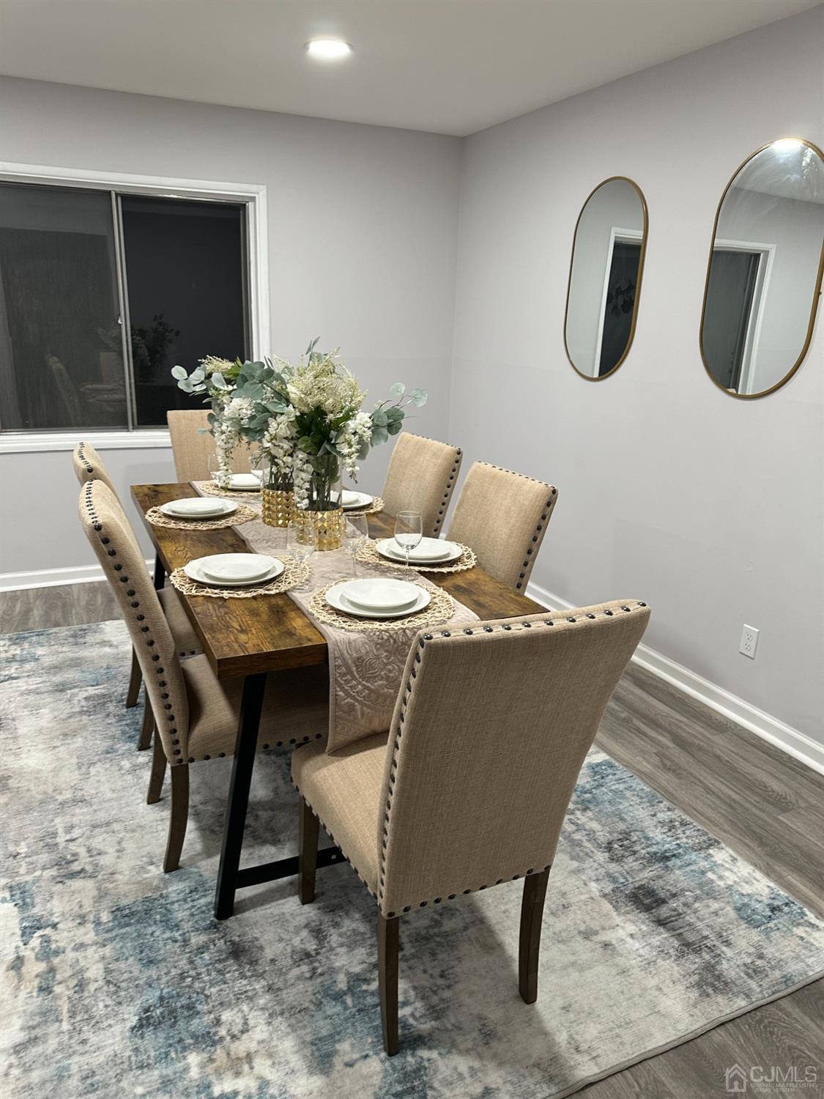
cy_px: 550
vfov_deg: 71.6
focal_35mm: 24
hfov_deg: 56.8
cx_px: 412
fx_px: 762
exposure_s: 1/60
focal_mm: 6.86
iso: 160
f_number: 1.78
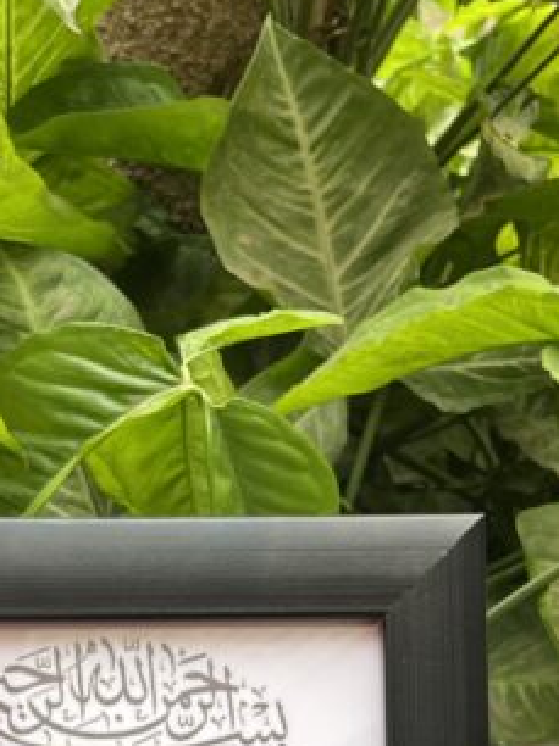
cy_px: 897
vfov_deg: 25.6
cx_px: 181
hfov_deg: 21.5
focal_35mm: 68
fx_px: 1466
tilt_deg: -47.9
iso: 40
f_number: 1.6
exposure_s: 1/162
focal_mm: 5.1
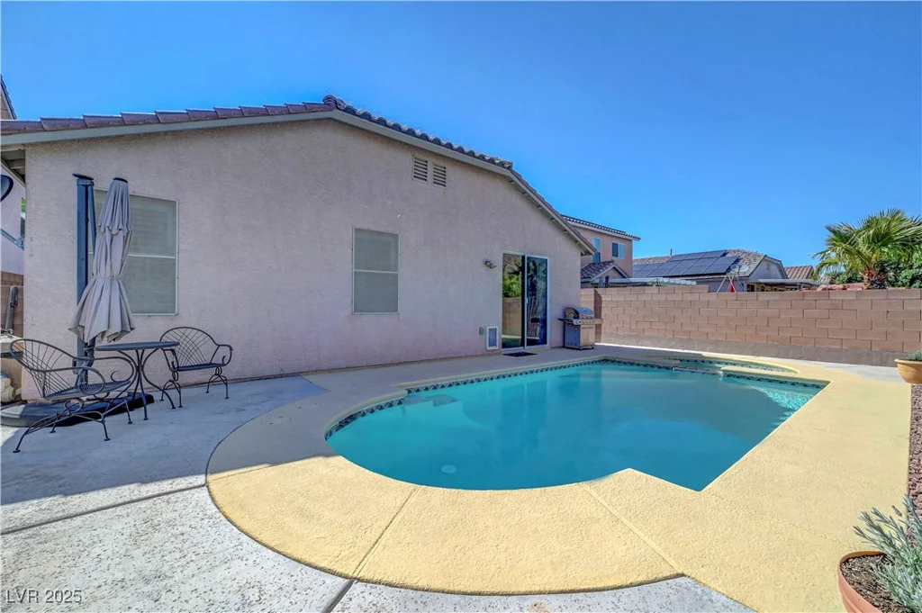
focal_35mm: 14
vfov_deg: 81.1
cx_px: 461
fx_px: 358
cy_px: 306
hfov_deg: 104.3
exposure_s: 1/320
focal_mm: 14
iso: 400
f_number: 9
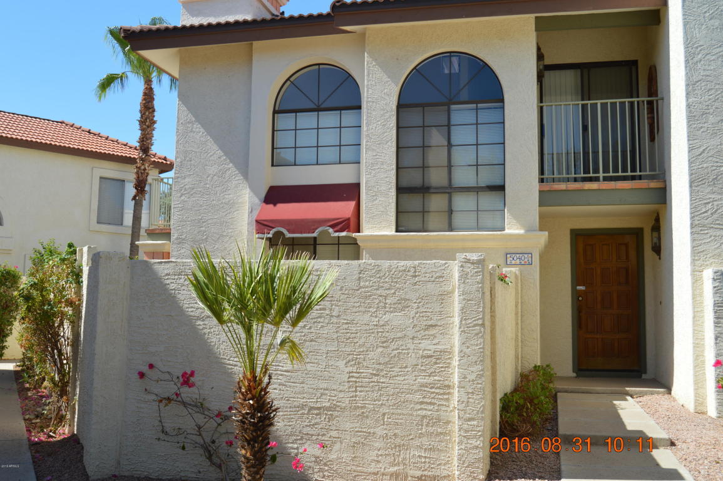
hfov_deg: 53.2
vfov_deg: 36.8
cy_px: 240
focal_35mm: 36
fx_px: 722
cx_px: 362
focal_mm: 24
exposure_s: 1/250
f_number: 8
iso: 100
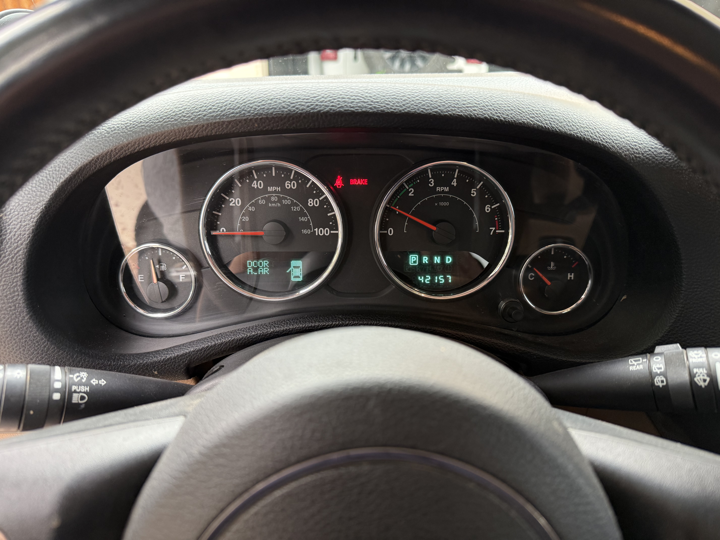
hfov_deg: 71.6
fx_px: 499
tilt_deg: -25.3
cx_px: 360
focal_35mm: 24
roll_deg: -1.0
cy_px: 270
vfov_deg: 56.8
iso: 200
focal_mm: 6.76
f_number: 1.78
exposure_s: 1/114
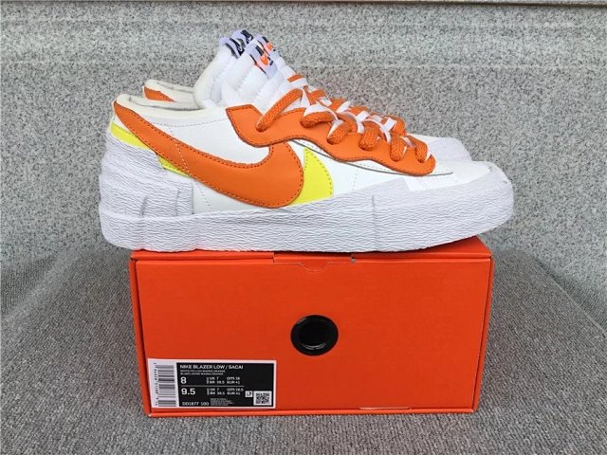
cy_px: 228
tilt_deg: -19.3
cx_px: 304
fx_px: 544
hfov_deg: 58.4
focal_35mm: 31
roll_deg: -0.3
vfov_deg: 45.4
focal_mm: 3.3
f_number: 2.4
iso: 25
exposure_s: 1/727
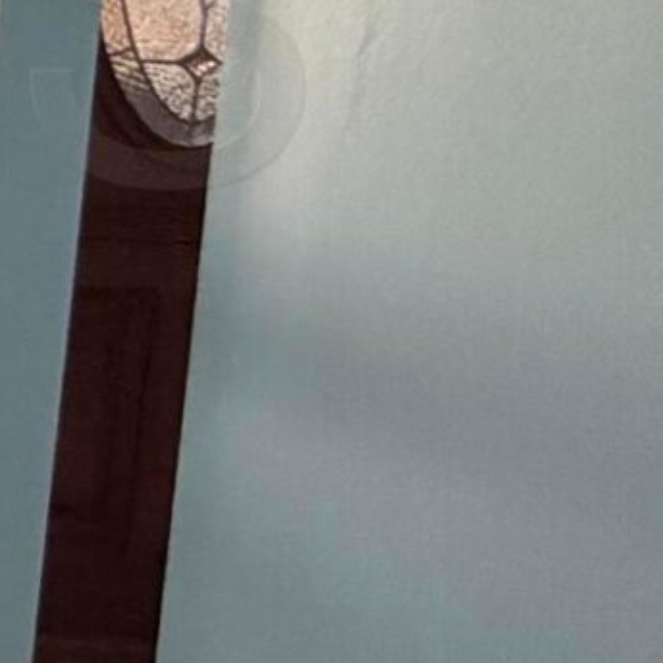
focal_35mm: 92
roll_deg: -0.1
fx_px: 1994
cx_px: -1667
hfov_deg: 9.5
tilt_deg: -6.7
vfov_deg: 18.4
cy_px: 8
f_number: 2.2
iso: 320
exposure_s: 1/63
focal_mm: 2.22
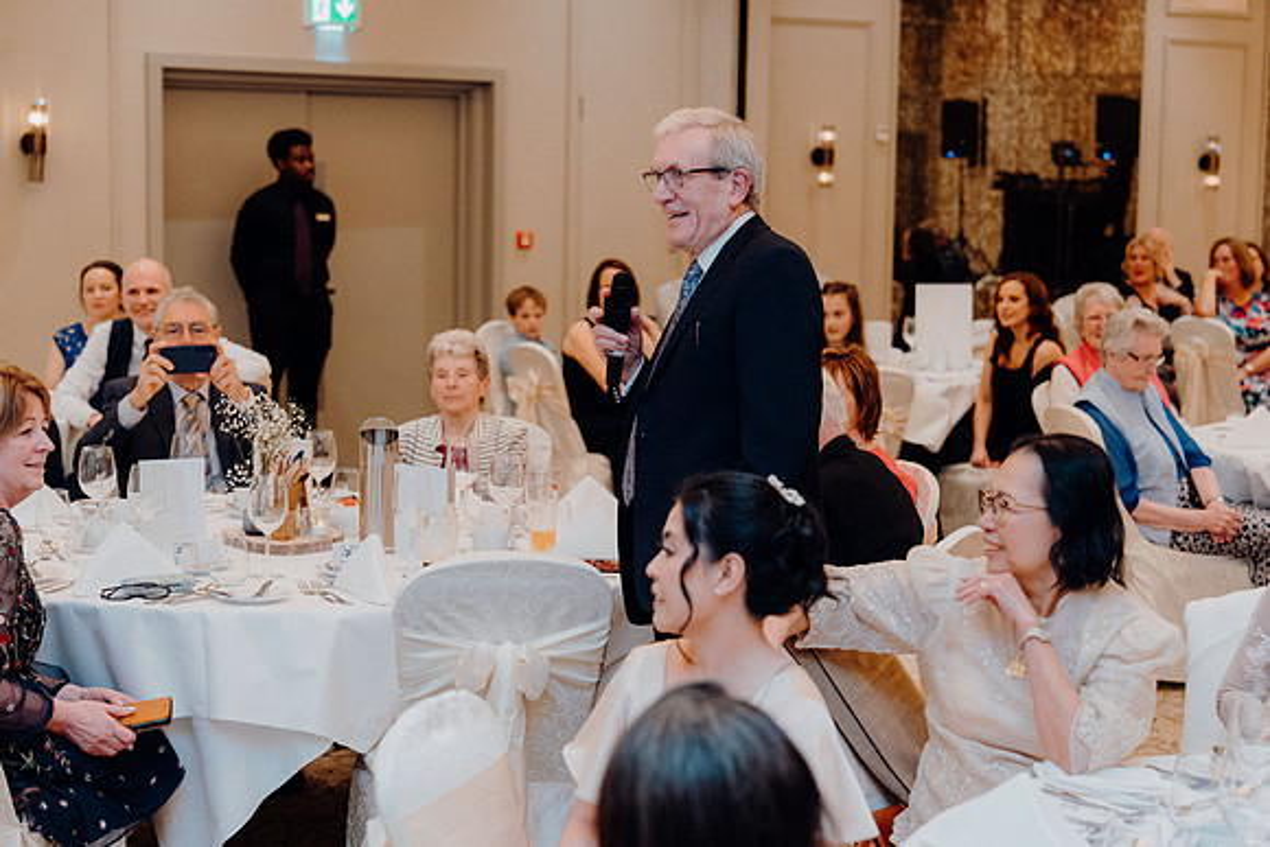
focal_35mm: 70
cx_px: 635
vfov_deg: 19.5
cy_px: 424
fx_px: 2470
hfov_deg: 28.8
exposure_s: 1/160
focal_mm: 70
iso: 3200
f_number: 3.5
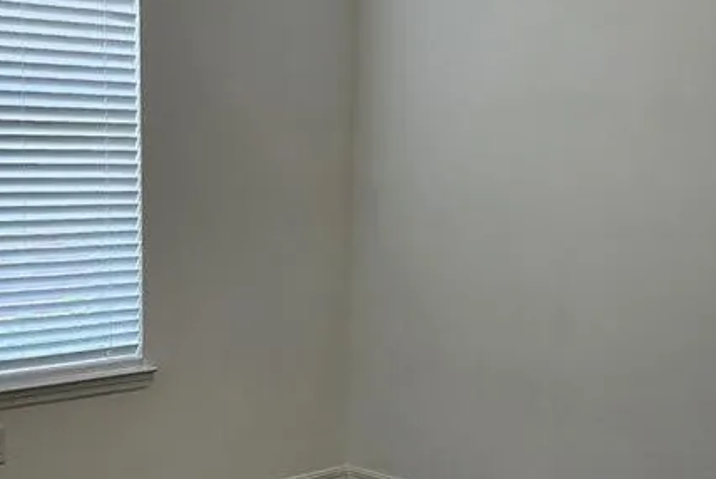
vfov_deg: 20.3
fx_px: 1333
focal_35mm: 67
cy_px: 306
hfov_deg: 29.9
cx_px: 259
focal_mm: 6.4
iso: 64
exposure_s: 1/120
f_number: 1.8
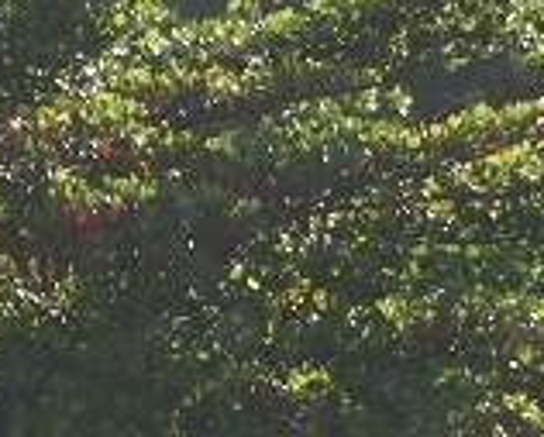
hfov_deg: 3.2
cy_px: 678
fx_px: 9775
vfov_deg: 2.6
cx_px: -72
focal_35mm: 606
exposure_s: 1/200
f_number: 9
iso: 100
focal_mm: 50
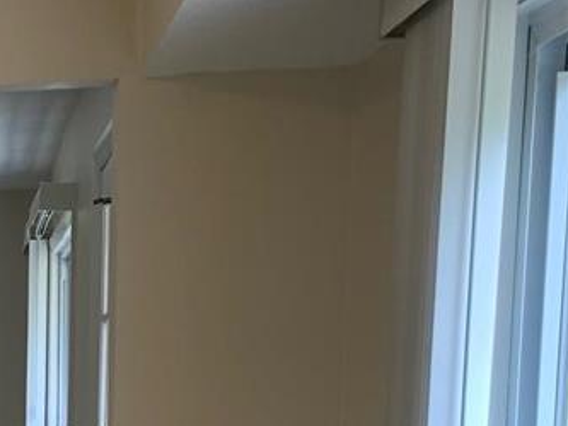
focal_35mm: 100
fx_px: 1641
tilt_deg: -13.4
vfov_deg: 13.5
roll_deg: +1.5
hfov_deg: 17.9
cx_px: -235
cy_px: 733
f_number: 1.8
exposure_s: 1/120
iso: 64
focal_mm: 4.25
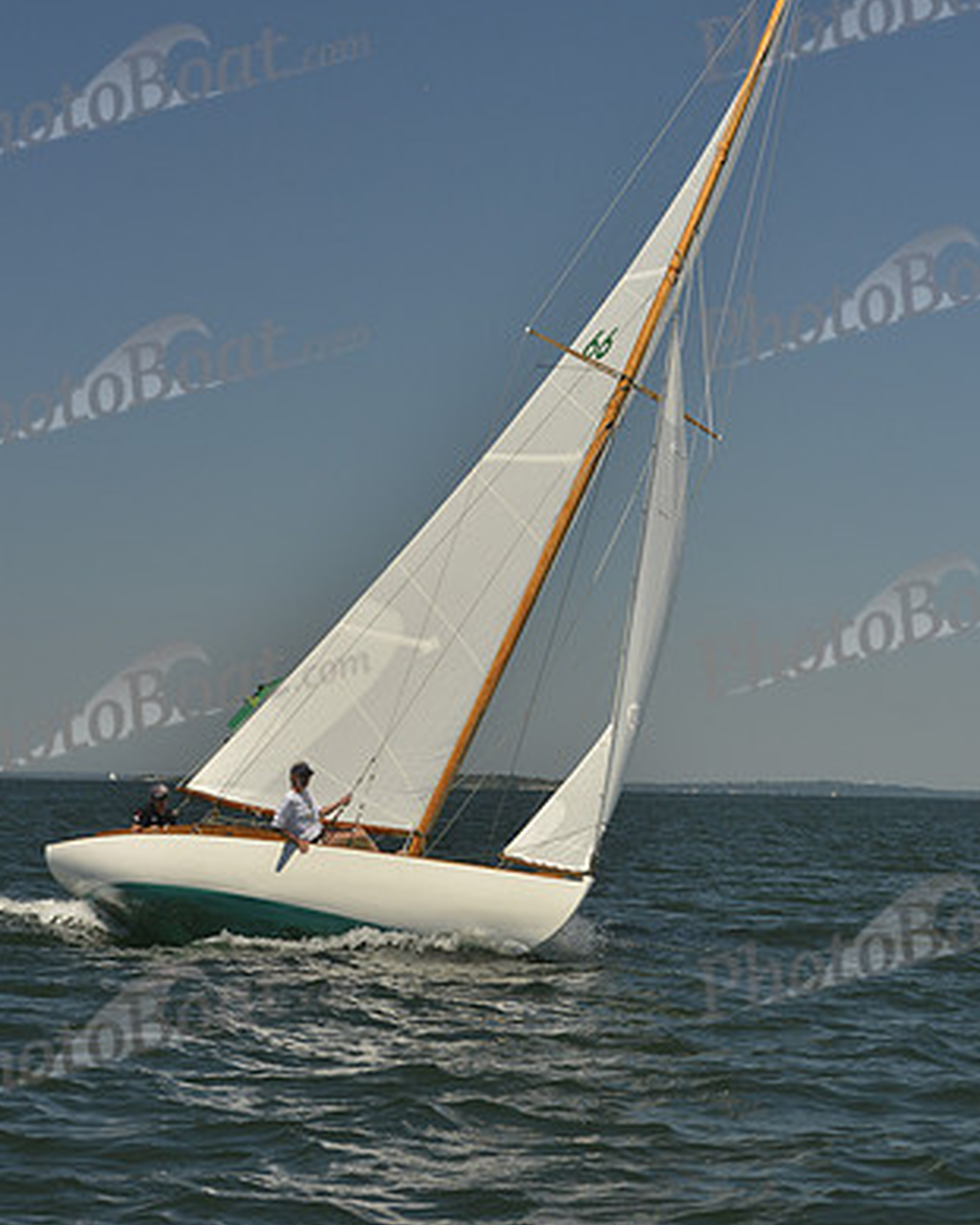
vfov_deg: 19.5
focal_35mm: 98
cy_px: 501
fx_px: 3554
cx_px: 534
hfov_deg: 15.7
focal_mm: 70
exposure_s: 1/800
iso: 280
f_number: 7.1
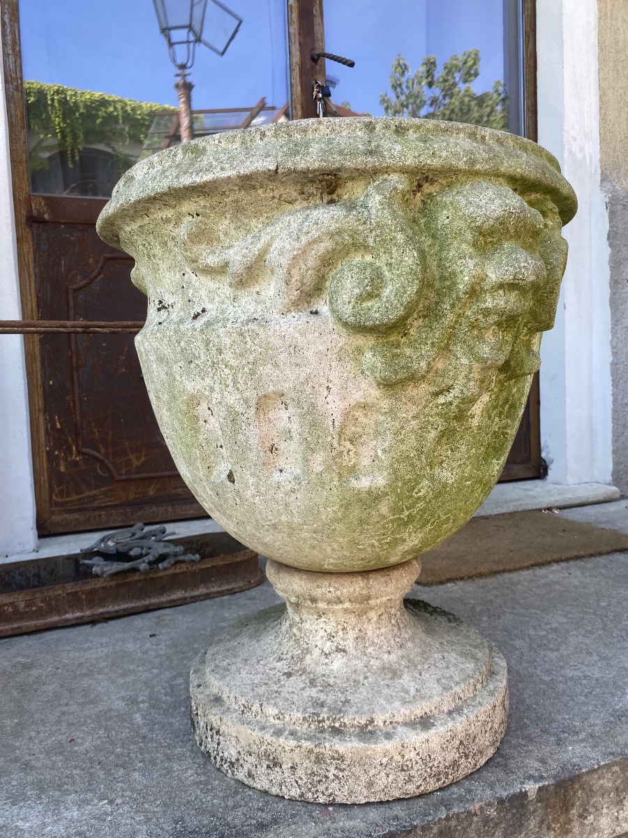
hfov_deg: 53.1
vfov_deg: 67.3
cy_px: 419
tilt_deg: -3.6
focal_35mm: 26
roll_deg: +2.3
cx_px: 314
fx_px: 629
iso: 32
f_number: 1.8
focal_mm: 4.25
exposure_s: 1/418
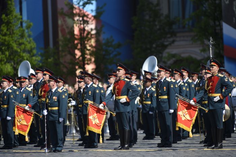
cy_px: 78
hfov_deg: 5.4
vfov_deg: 3.6
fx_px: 2490
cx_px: 118
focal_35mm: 380
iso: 400
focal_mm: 380
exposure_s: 1/1600
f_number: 6.3
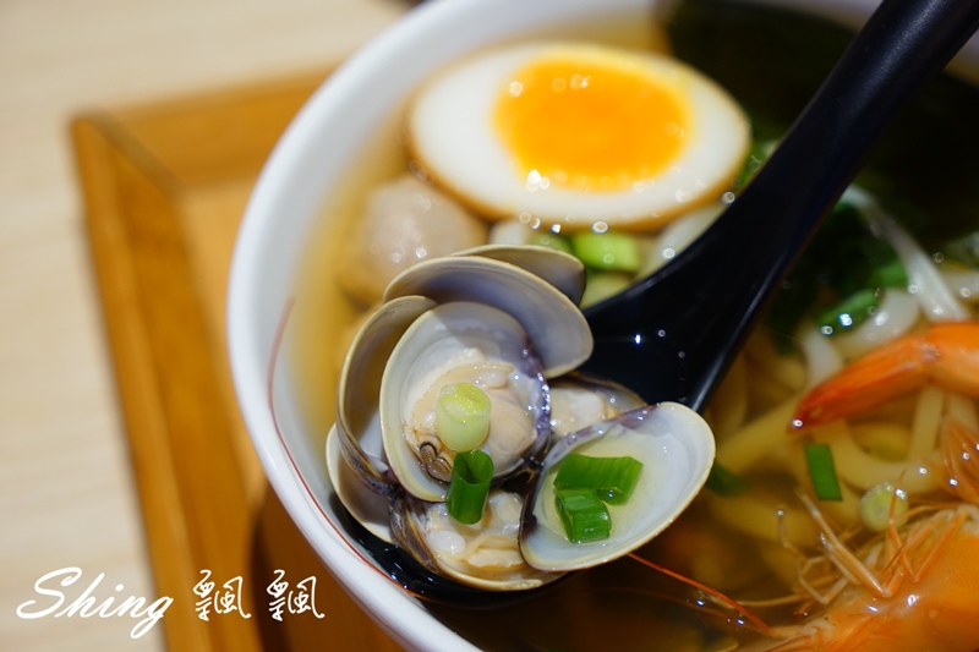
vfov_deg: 19.4
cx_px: 490
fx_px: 1903
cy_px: 326
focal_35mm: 70
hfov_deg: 28.8
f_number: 5.6
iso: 800
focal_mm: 70
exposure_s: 1/30
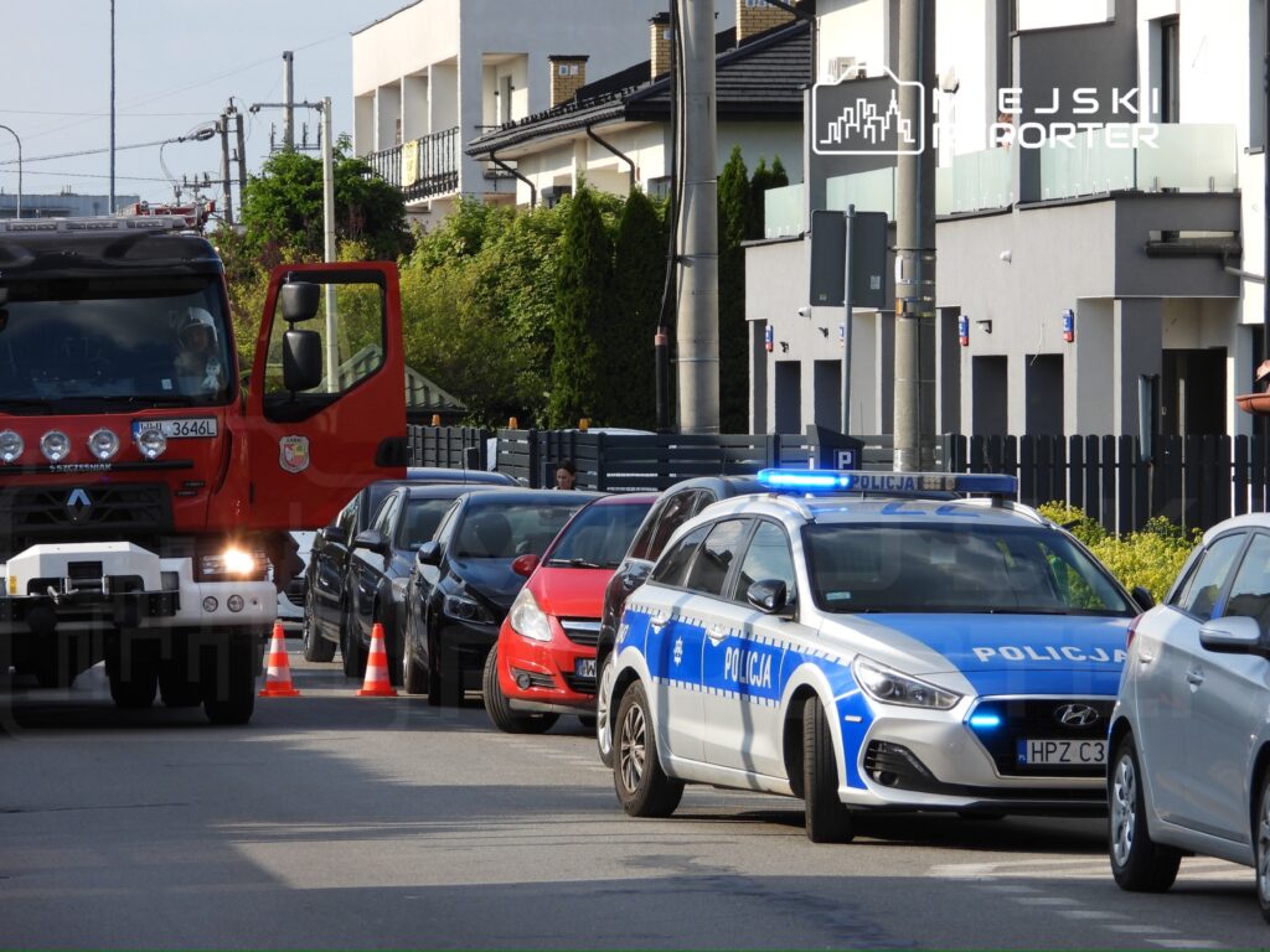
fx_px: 8622
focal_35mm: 235
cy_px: 476
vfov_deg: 6.3
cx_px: 635
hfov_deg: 8.4
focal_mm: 42.2
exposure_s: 1/500
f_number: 4.5
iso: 100
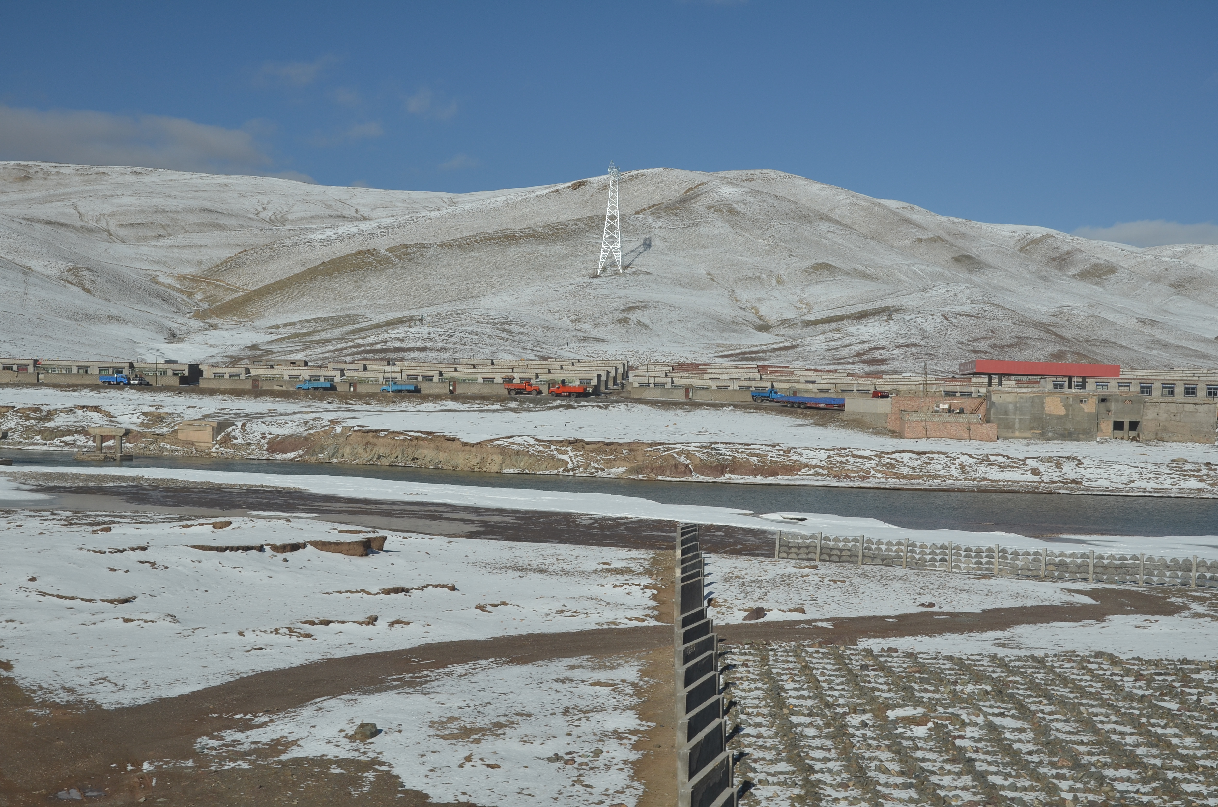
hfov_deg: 41.2
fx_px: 1621
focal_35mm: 48
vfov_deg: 28.0
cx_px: 609
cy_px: 404
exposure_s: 1/1250
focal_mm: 32
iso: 200
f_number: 9
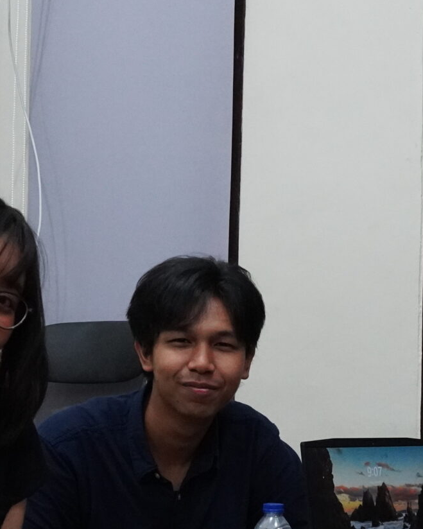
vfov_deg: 26.6
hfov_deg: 21.5
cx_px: 348
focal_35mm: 70
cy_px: 429
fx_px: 1096
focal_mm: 16
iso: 4000
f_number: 4.5
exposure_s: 1/80
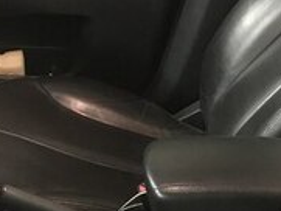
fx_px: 829
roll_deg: -4.2
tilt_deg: -40.8
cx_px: 106
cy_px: 331
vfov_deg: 13.5
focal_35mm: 102
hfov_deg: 19.2
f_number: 1.8
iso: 125
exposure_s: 1/4
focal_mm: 3.99
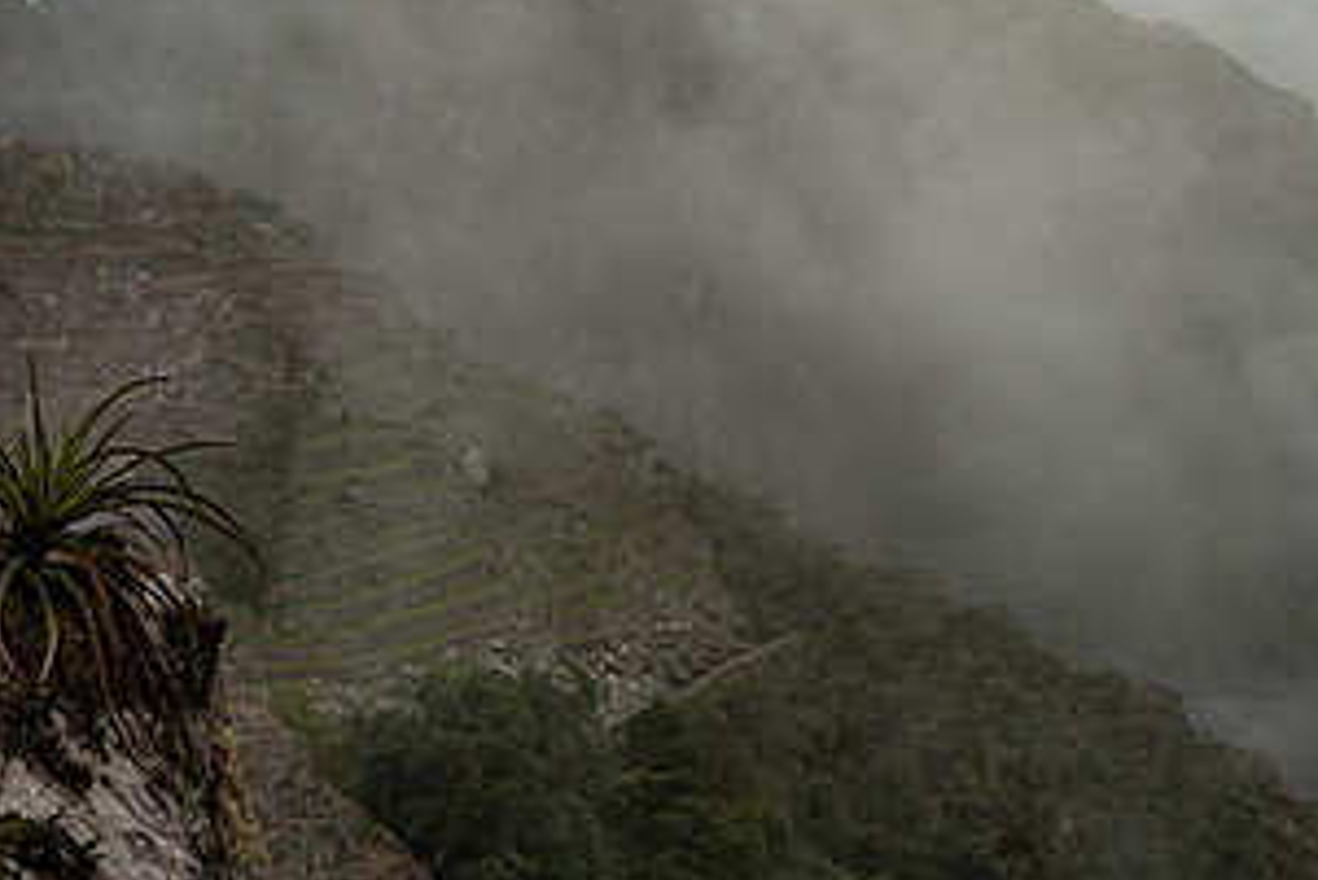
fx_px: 1978
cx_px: 876
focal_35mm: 54
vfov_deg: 25.0
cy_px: 300
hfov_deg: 36.5
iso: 320
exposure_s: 1/200
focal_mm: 28
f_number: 13
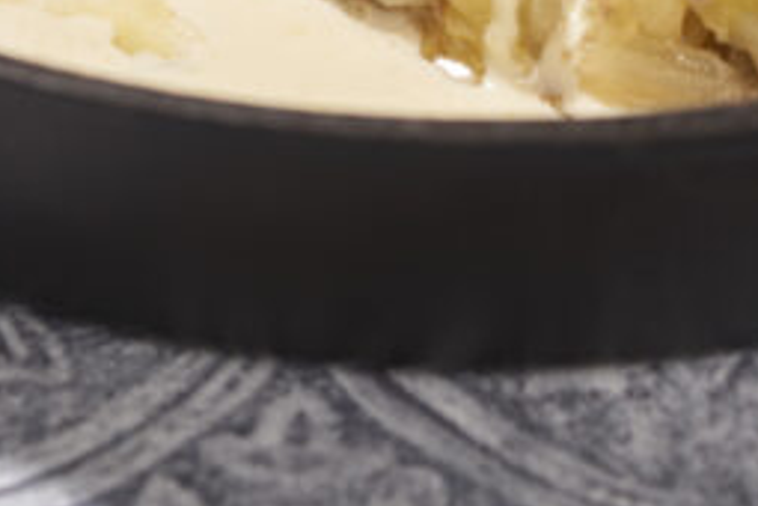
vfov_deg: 4.0
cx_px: 514
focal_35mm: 341
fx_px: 7179
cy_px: -472
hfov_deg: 6.0
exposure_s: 1/200
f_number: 4
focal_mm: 85
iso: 100
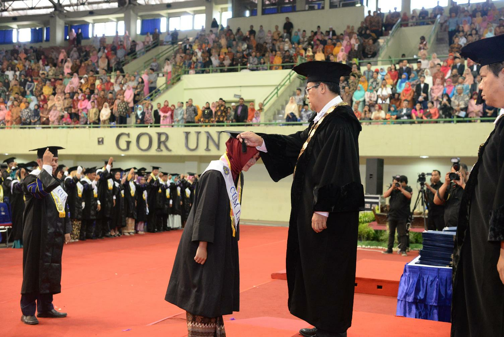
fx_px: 644
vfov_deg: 29.3
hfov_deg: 42.7
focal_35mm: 46
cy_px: 168
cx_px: 252
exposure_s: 1/125
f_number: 4
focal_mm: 46
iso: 5000
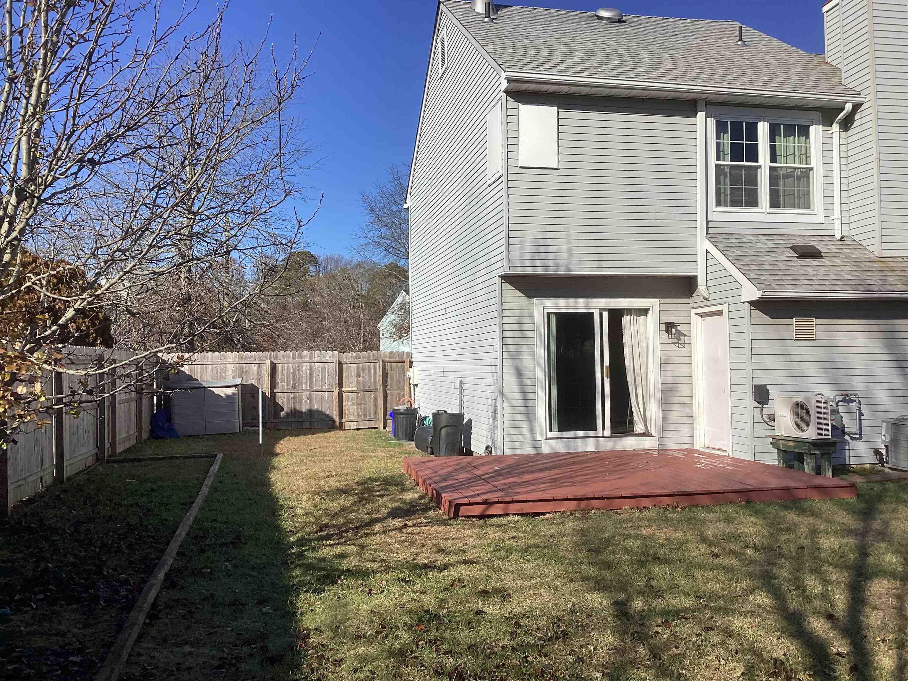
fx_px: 813
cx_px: 454
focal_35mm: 31
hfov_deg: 58.4
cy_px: 340
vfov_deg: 45.4
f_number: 2.4
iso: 25
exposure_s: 1/1942
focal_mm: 3.3
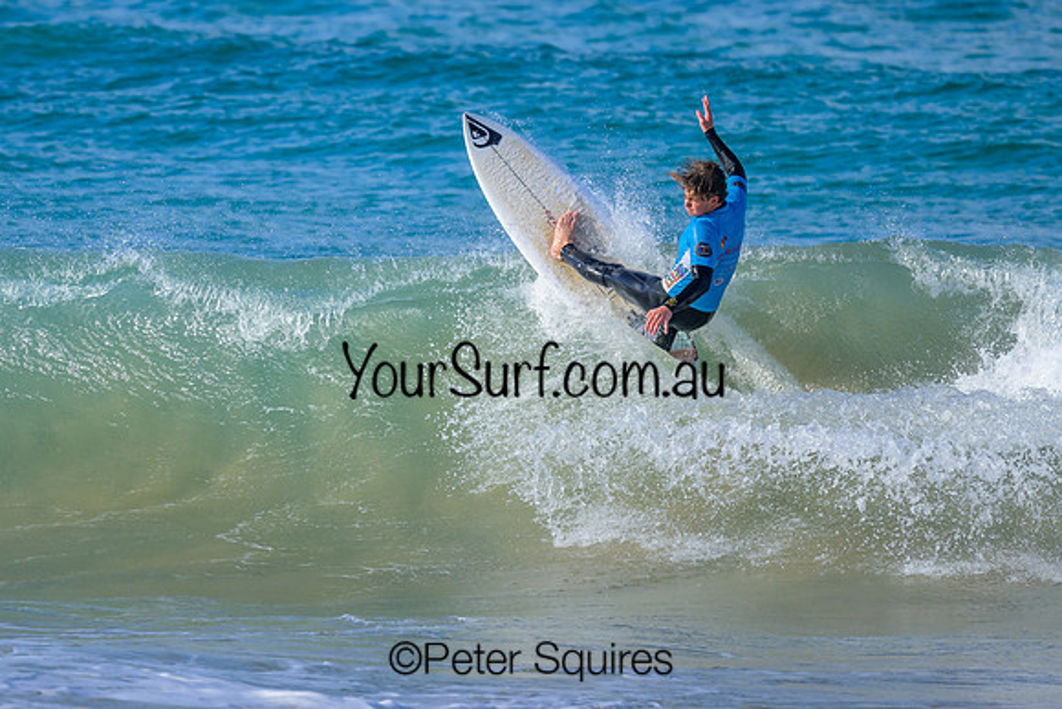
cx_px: 527
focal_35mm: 1098
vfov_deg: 1.3
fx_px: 32409
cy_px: 222
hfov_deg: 1.9
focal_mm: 800
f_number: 6.3
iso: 400
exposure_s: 1/2000
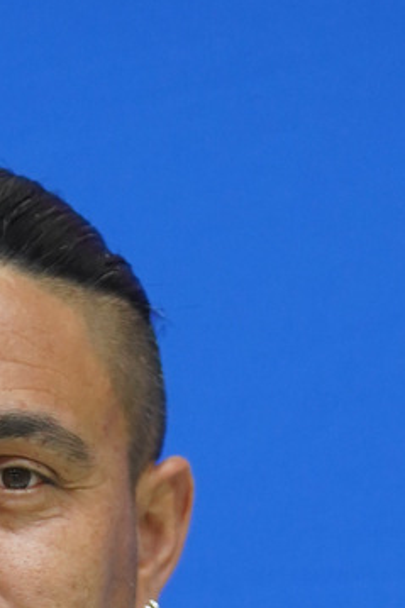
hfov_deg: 3.0
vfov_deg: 4.4
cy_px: 1248
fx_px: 7769
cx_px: -6
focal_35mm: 460
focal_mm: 110
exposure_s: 1/160
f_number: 2.8
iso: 1600
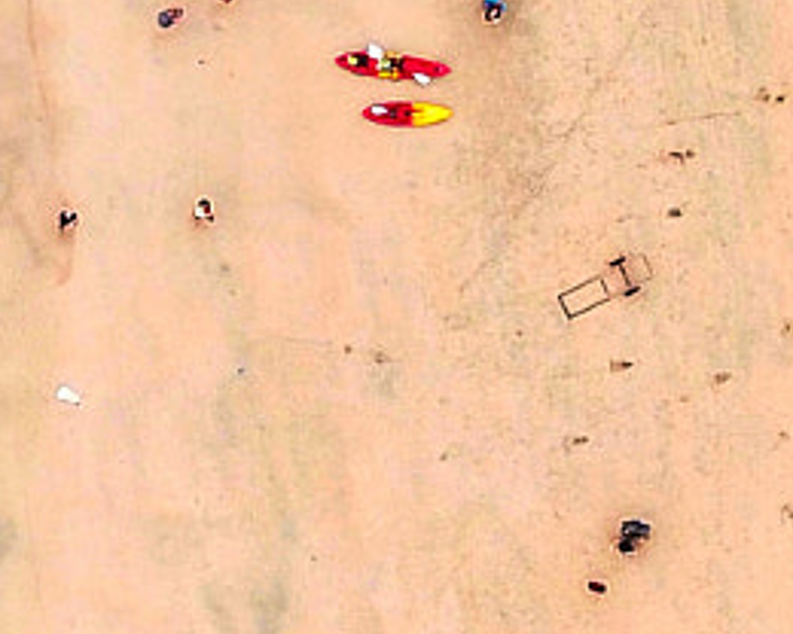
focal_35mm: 156
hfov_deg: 11.7
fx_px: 3661
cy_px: 1024
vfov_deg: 9.6
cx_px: -491
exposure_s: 1/754
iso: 100
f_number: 2.2
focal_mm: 4.73
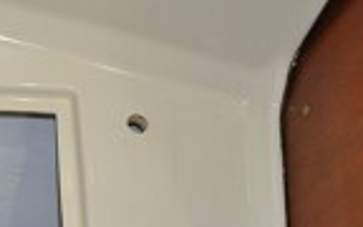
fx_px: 791
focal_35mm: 80
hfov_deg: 23.0
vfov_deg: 16.2
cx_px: -108
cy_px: 192
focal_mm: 18
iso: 800
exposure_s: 1/60
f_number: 3.5
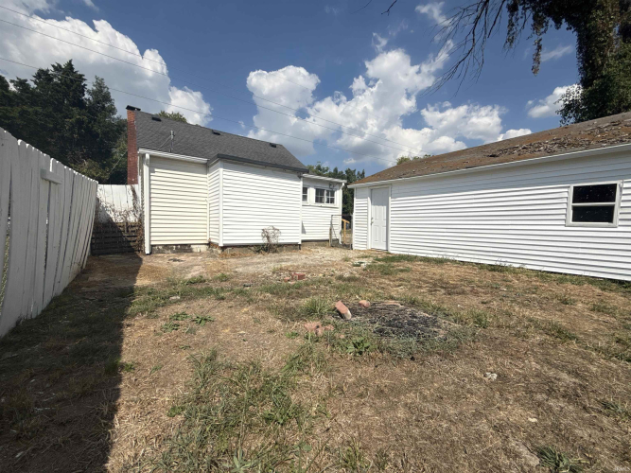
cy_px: 236
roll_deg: -1.8
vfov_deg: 85.7
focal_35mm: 14
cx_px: 316
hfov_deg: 102.1
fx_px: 255
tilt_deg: -2.4
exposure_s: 1/6173
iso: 50
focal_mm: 2.22
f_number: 2.2
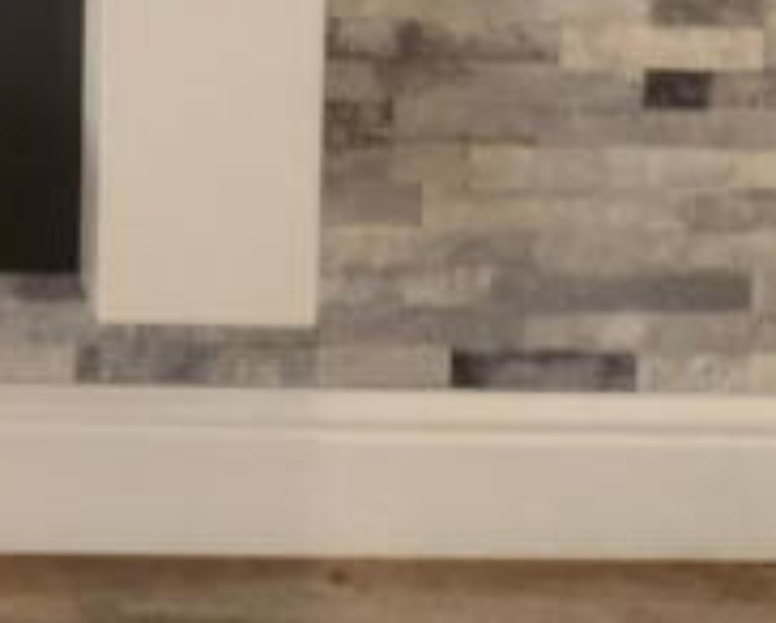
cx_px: -669
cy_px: -1178
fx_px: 2897
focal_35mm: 126
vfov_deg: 9.7
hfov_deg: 13.5
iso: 160
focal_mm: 5.4
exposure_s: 1/100
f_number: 1.8
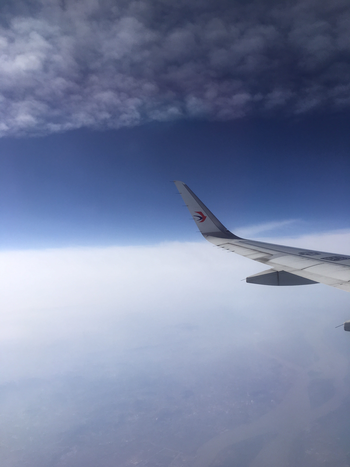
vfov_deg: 61.7
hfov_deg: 48.2
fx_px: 391
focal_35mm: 29
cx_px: 175
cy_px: 234
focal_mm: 4.15
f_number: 2.2
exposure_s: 1/2959
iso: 25
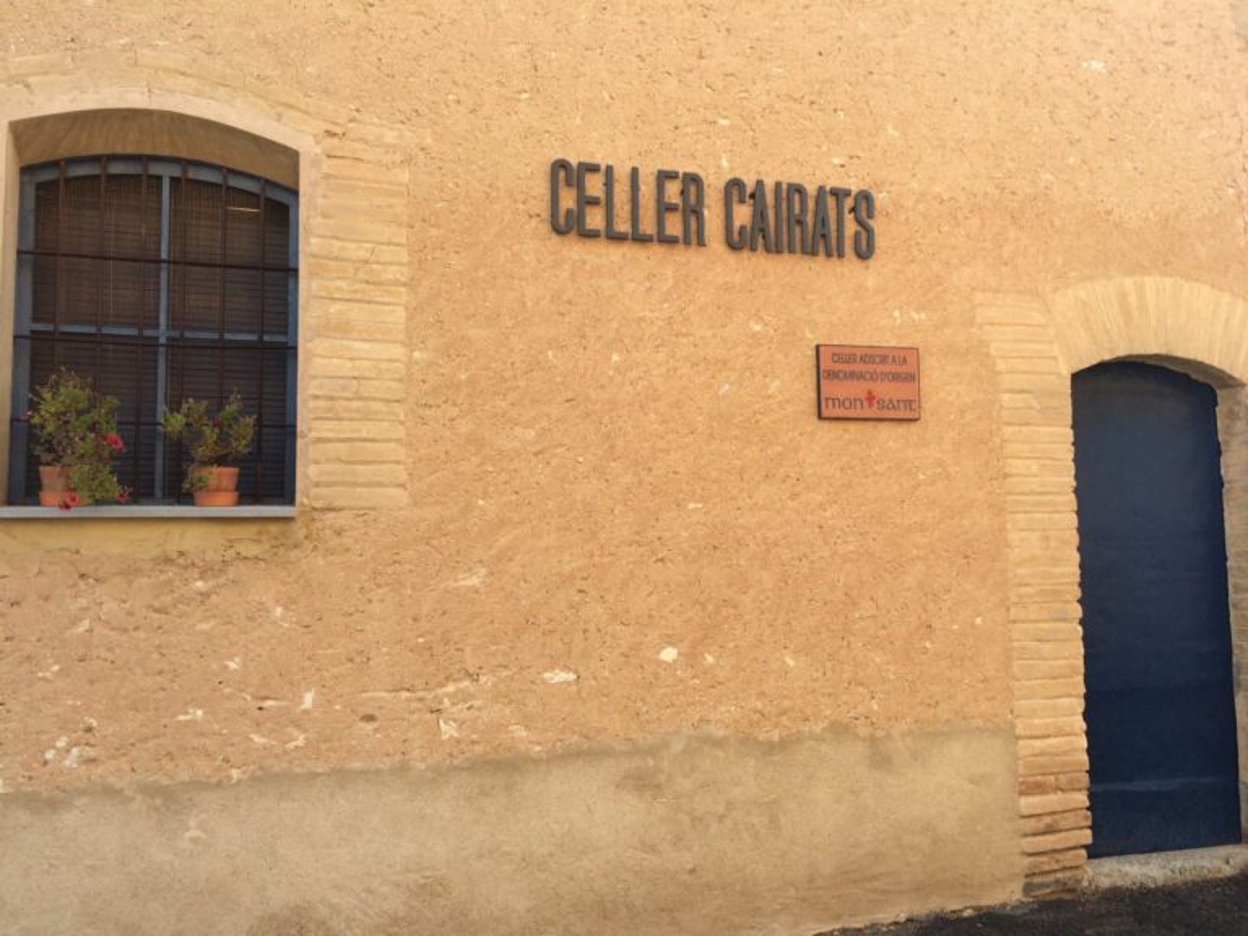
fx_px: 1046
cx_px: 624
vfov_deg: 48.2
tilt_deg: +5.9
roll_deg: +0.5
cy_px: 468
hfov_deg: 61.7
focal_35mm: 29
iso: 32
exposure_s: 1/376
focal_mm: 4.15
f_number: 2.2
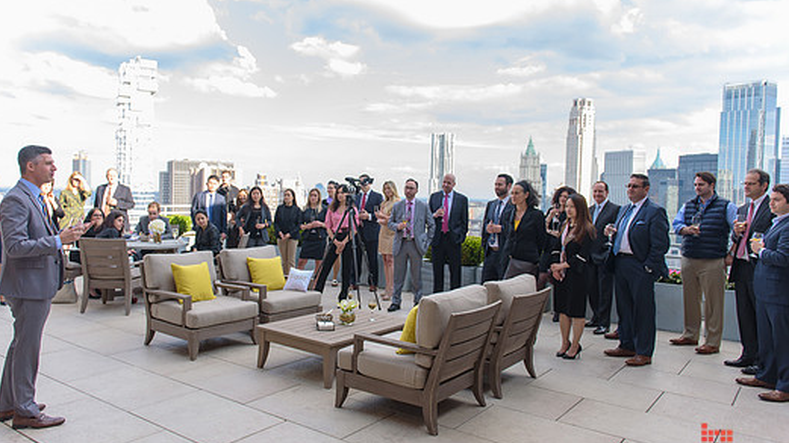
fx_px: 586
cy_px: 209
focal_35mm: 28
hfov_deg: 67.9
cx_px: 370
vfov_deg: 41.5
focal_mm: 24
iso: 400
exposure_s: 1/500
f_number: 3.2
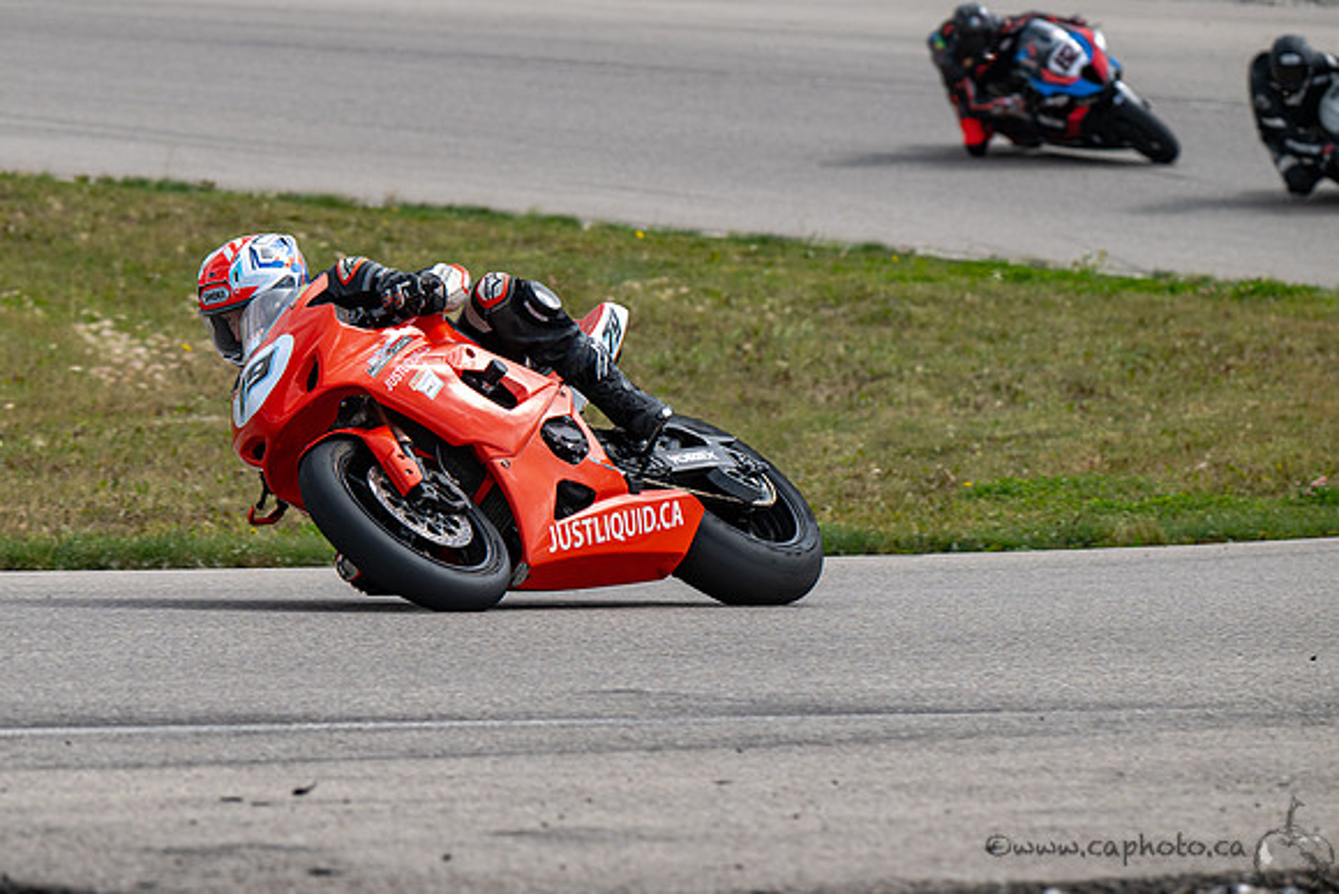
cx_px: 380
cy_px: 393
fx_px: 11189
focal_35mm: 301
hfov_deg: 6.8
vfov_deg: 4.6
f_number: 6.3
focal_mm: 210
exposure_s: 1/1250
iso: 220
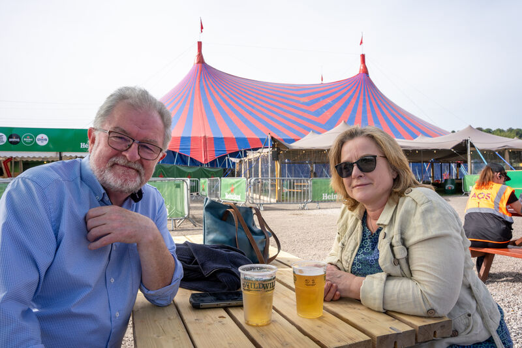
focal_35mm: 24
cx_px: 261
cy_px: 174
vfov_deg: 53.1
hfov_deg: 73.8
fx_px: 348
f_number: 8
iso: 160
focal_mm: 24
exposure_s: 1/250
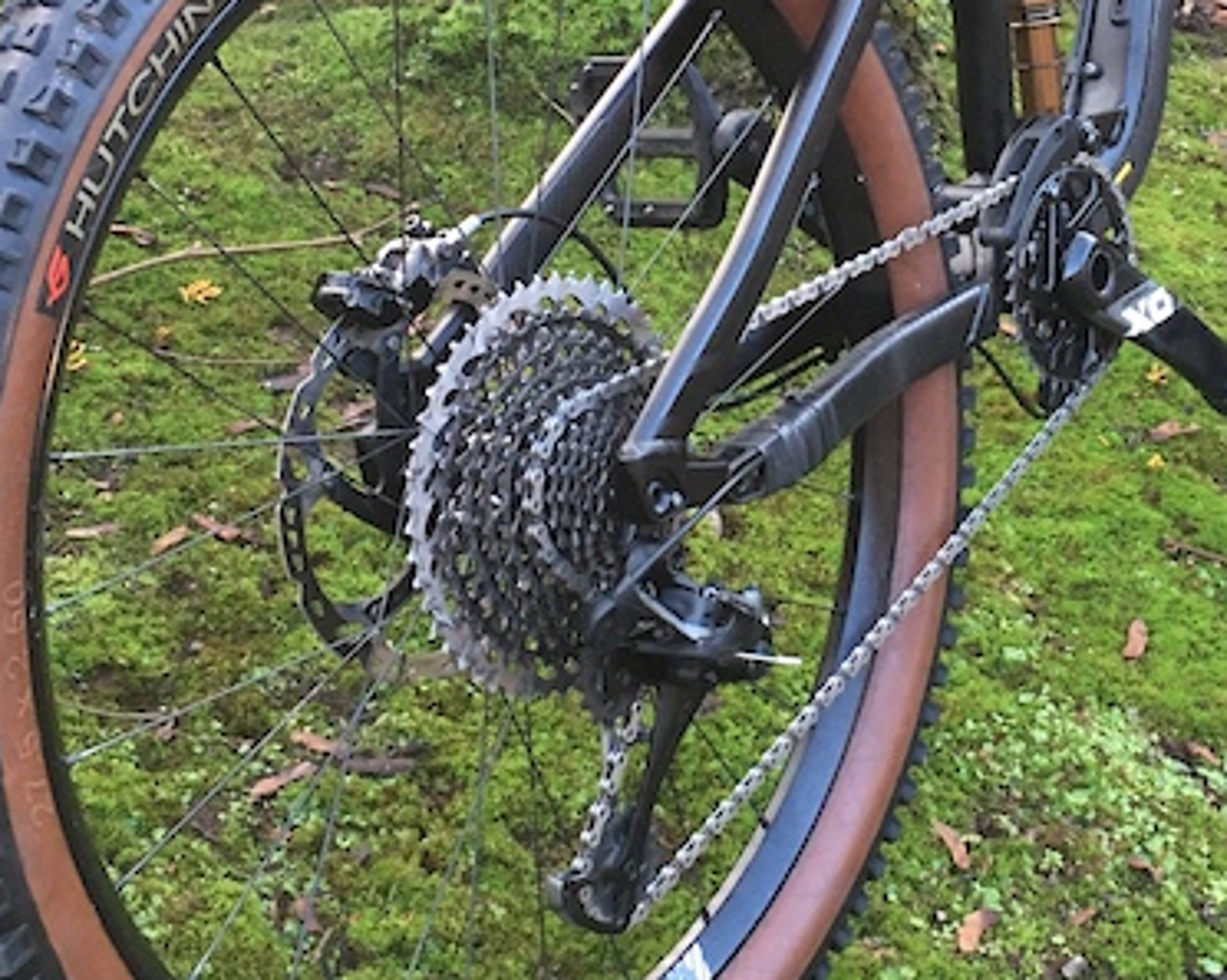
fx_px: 2830
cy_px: 115
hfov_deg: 24.1
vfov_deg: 19.3
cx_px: 966
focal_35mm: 78
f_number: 2.2
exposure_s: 1/33
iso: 125
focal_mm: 4.15
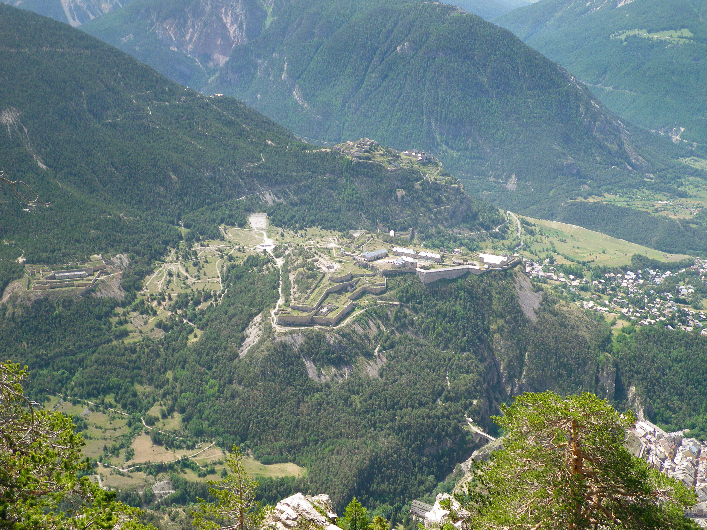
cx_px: 354
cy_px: 265
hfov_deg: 47.9
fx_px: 797
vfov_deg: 36.8
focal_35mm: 39
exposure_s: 1/400
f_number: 3
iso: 64
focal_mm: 6.9
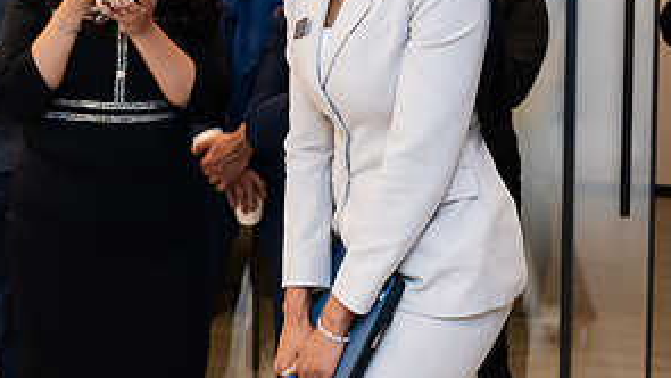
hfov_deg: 26.8
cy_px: -13
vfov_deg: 15.0
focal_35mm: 79
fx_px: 1406
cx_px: 355
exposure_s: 1/160
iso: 400
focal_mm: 38
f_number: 3.2
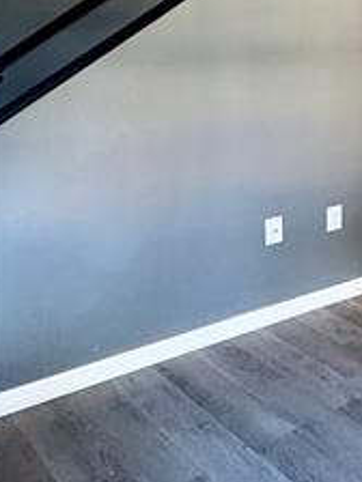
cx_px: 605
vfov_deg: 36.8
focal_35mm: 48
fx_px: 669
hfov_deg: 22.1
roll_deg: +0.4
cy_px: 34
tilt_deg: +0.5
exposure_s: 1/60
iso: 250
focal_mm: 2.22
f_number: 2.2
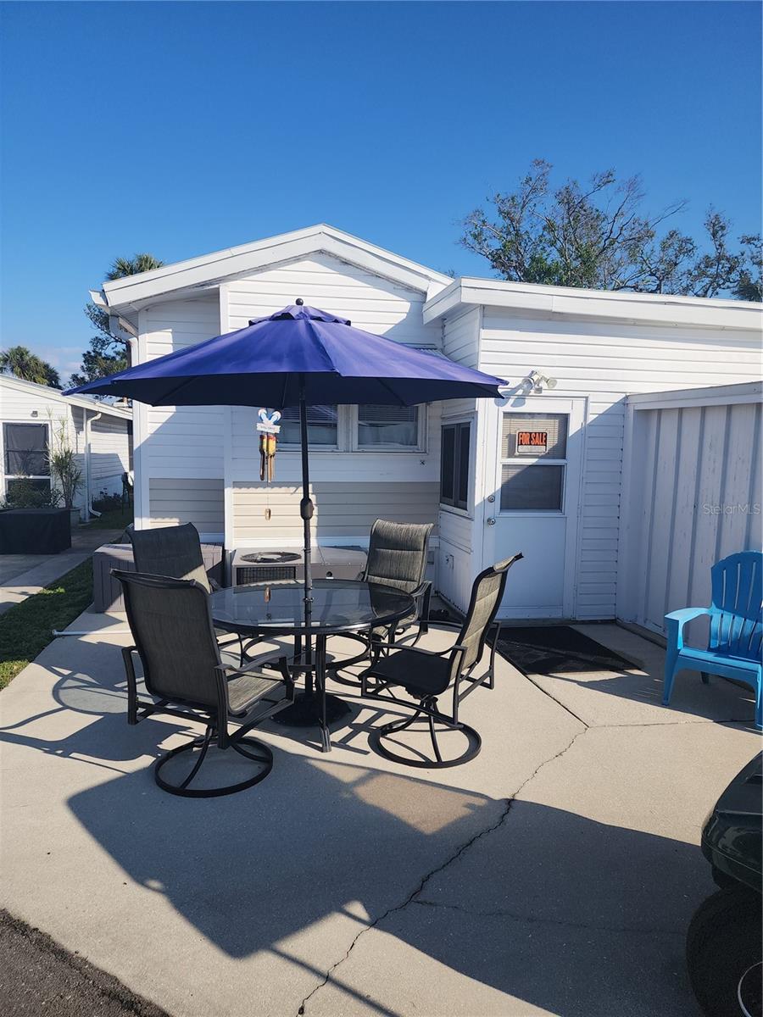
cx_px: 382
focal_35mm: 23
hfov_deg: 58.9
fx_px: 676
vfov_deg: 73.9
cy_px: 508
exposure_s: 1/1601
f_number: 1.8
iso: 12
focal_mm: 6.4
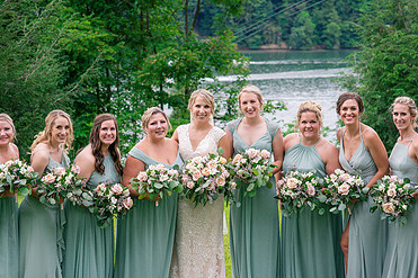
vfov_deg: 10.3
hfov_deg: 15.4
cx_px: 199
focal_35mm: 133
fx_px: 1544
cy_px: 184
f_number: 4.5
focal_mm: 85
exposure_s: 1/1250
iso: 500
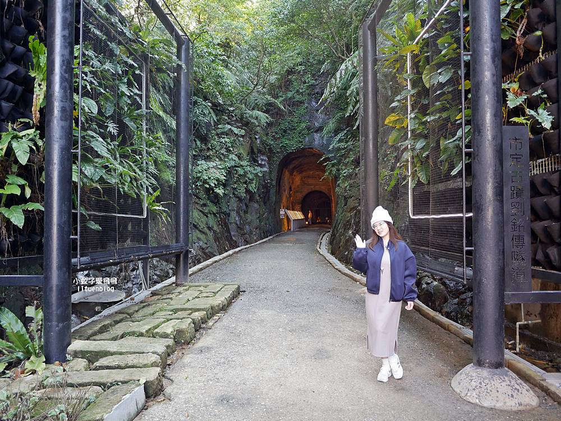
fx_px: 454
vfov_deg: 49.8
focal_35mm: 28
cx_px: 280
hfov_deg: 63.4
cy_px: 210
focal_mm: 14
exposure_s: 1/60
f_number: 2.5
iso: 400
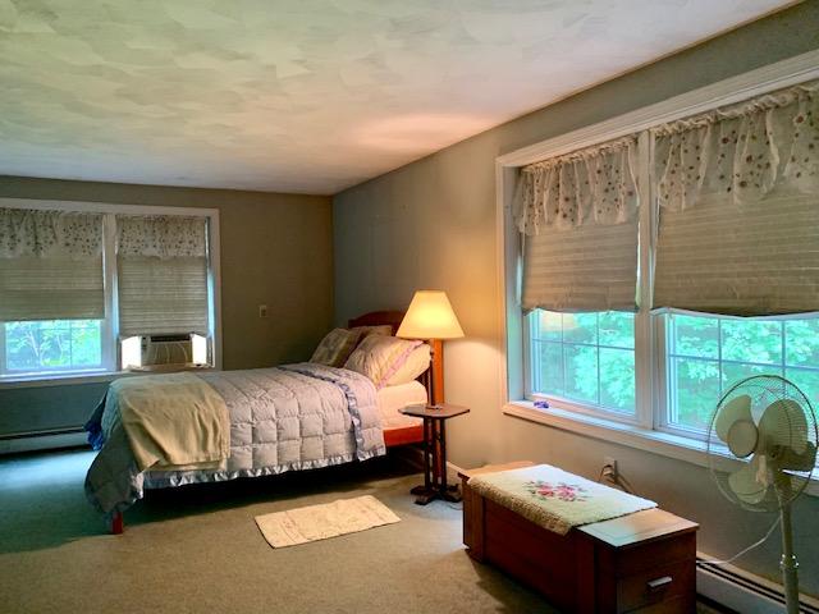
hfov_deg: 67.3
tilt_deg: -0.9
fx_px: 615
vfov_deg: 53.1
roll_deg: +1.2
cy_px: 307
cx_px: 410
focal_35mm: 26
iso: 320
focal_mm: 4.25
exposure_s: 1/40
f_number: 1.8
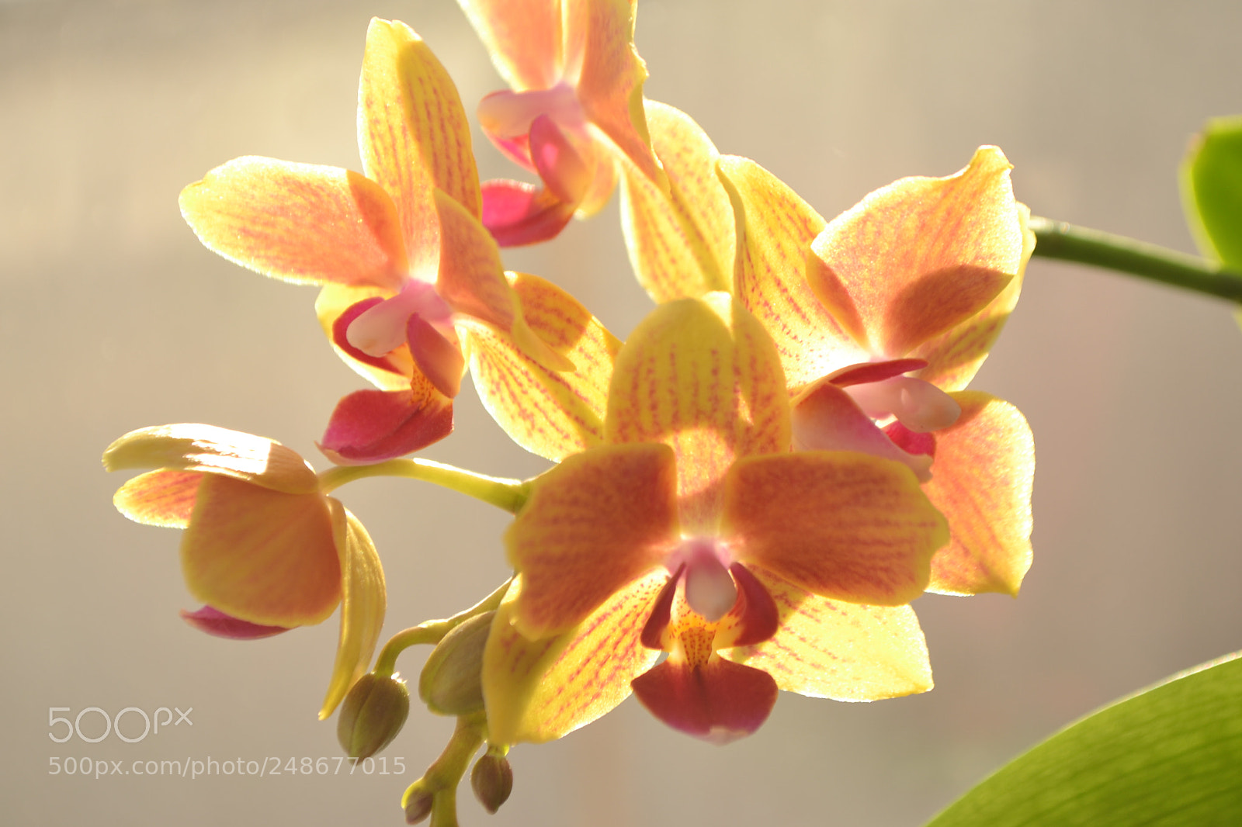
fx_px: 2845
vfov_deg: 16.5
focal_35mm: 82
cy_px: 414
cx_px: 621
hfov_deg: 24.6
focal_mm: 55
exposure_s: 1/60
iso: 100
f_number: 5.6
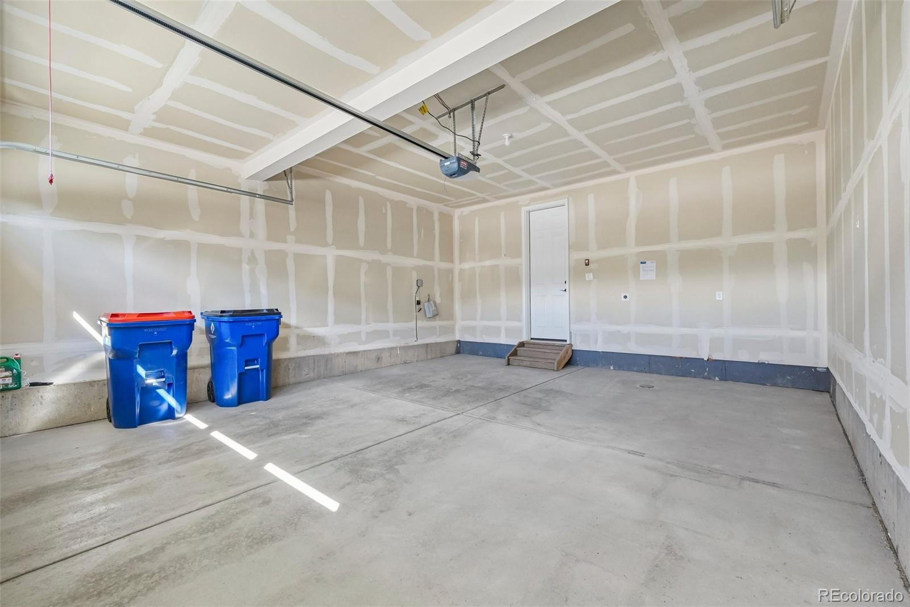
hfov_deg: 100.4
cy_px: 304
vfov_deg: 77.3
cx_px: 455
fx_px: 379
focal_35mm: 15
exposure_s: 1/30
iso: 800
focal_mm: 10
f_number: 8
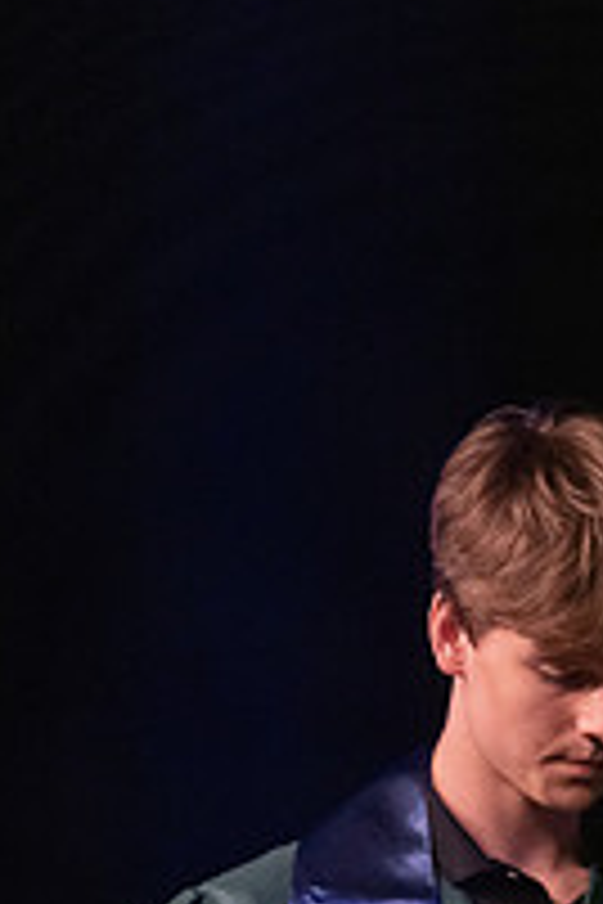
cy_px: 796
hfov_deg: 6.8
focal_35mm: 201
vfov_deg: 10.2
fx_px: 5050
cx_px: 580
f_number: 2.8
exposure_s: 1/1000
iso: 16000
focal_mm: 90
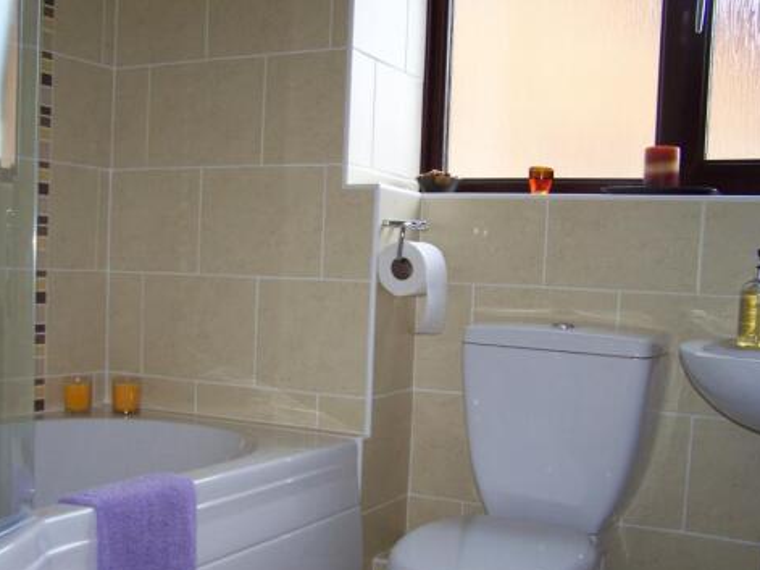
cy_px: 351
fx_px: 1032
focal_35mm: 47
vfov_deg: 30.8
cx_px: 335
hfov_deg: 40.4
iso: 80
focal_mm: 6.3
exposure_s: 1/60
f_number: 2.8
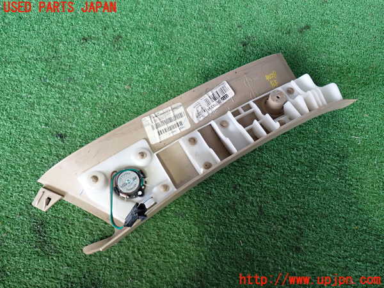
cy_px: 144
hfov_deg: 56.8
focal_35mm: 32
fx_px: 355
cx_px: 192
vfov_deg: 44.2
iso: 250
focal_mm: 5.79
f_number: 2.4
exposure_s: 1/30
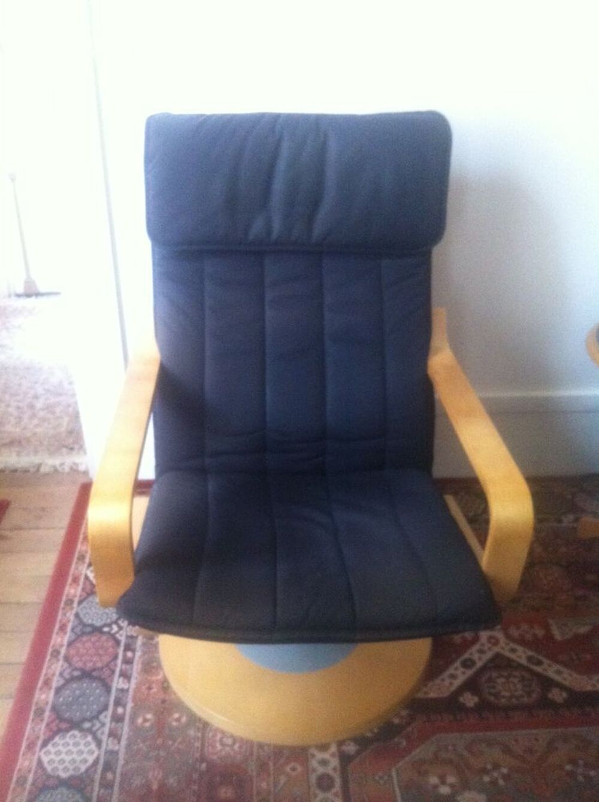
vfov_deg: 52.7
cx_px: 300
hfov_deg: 40.6
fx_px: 810
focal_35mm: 35
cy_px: 401
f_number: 2.8
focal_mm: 3.85
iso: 500
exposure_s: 1/15
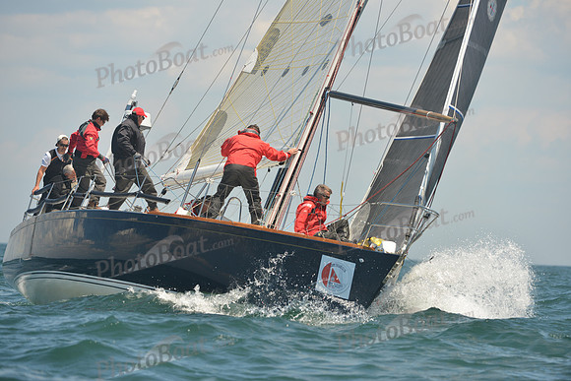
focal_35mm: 280
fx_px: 4442
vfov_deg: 4.9
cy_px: 190
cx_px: 286
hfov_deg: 7.4
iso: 250
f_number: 5.6
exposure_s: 1/1000
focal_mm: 280
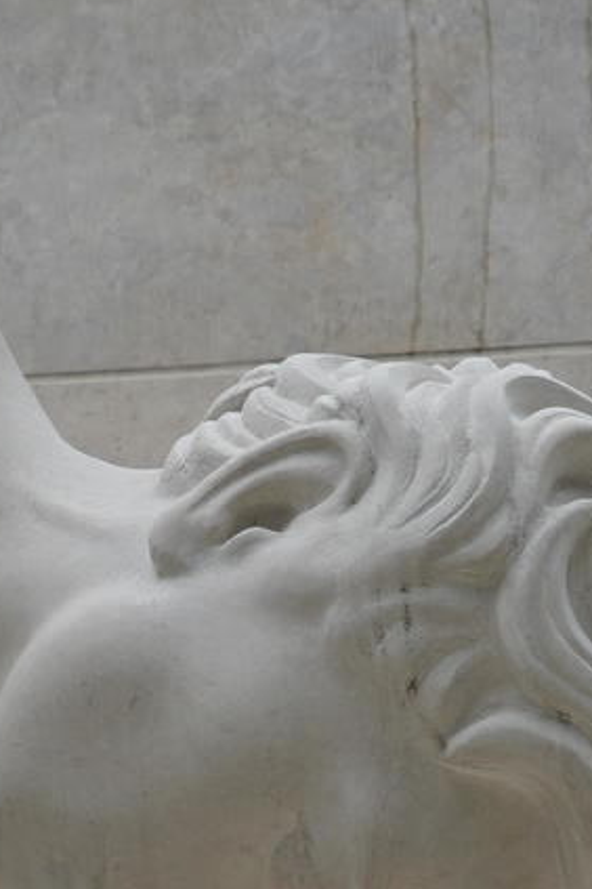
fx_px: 7301
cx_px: -267
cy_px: 1580
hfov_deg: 4.6
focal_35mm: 296
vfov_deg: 6.8
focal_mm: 58
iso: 100
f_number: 5.6
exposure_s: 1/250
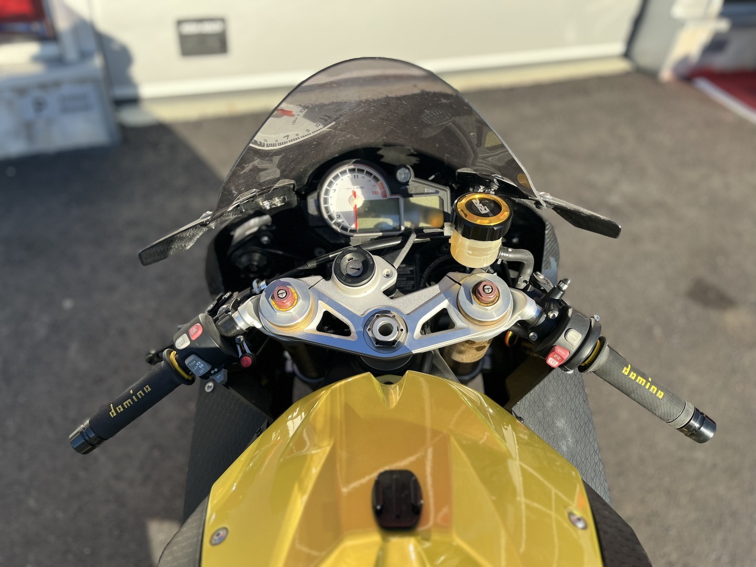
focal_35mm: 26
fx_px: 568
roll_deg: -7.5
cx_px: 378
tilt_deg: -41.9
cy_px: 284
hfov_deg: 67.3
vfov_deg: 53.1
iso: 50
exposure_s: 1/983
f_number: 1.6
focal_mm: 5.1
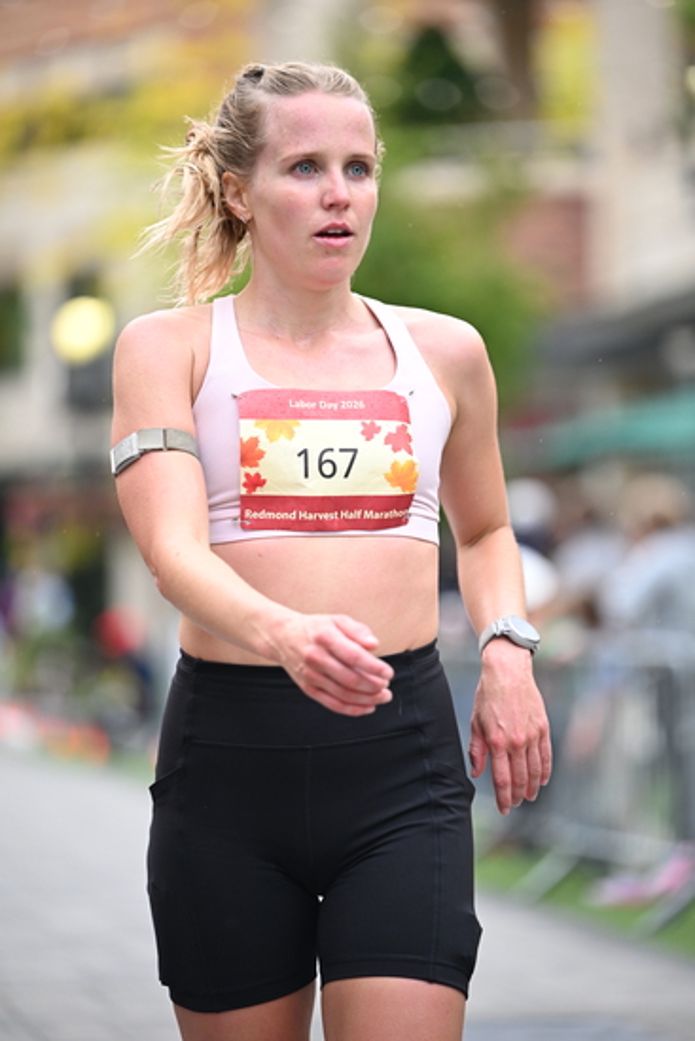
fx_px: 4919
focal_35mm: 170
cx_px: 348
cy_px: 520
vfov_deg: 12.1
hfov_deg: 8.1
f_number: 2.8
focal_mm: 170
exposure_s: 1/1600
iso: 1250
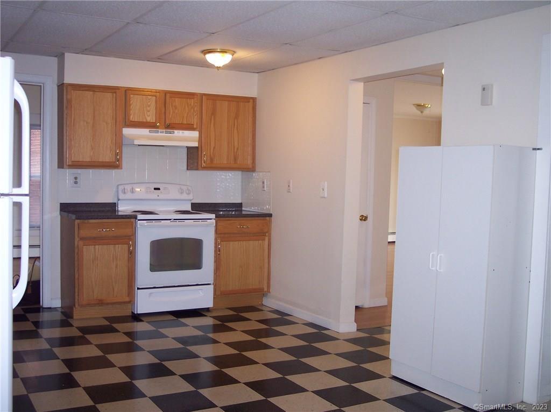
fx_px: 604
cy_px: 206
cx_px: 276
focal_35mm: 38
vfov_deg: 37.7
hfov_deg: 49.0
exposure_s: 1/30
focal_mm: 8
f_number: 2.8
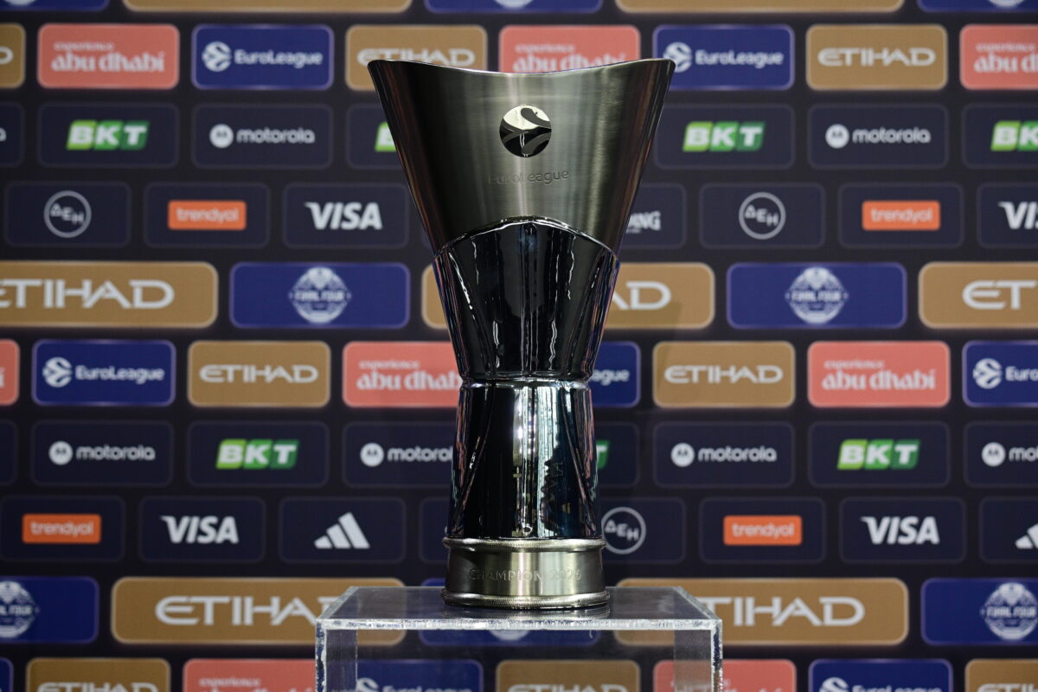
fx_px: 1701
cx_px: 519
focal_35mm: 59
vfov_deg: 23.0
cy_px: 346
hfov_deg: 33.9
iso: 1250
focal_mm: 59
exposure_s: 1/320
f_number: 3.5
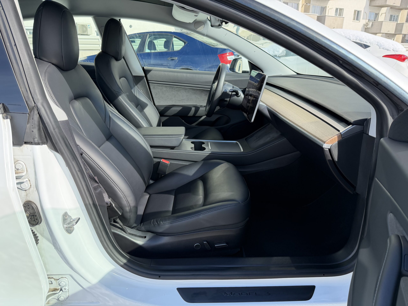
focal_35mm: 24
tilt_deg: -20.4
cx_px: 204
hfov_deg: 71.6
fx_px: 283
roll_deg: +0.3
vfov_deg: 56.8
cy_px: 153
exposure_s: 1/1689
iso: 100
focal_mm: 6.76
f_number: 1.78
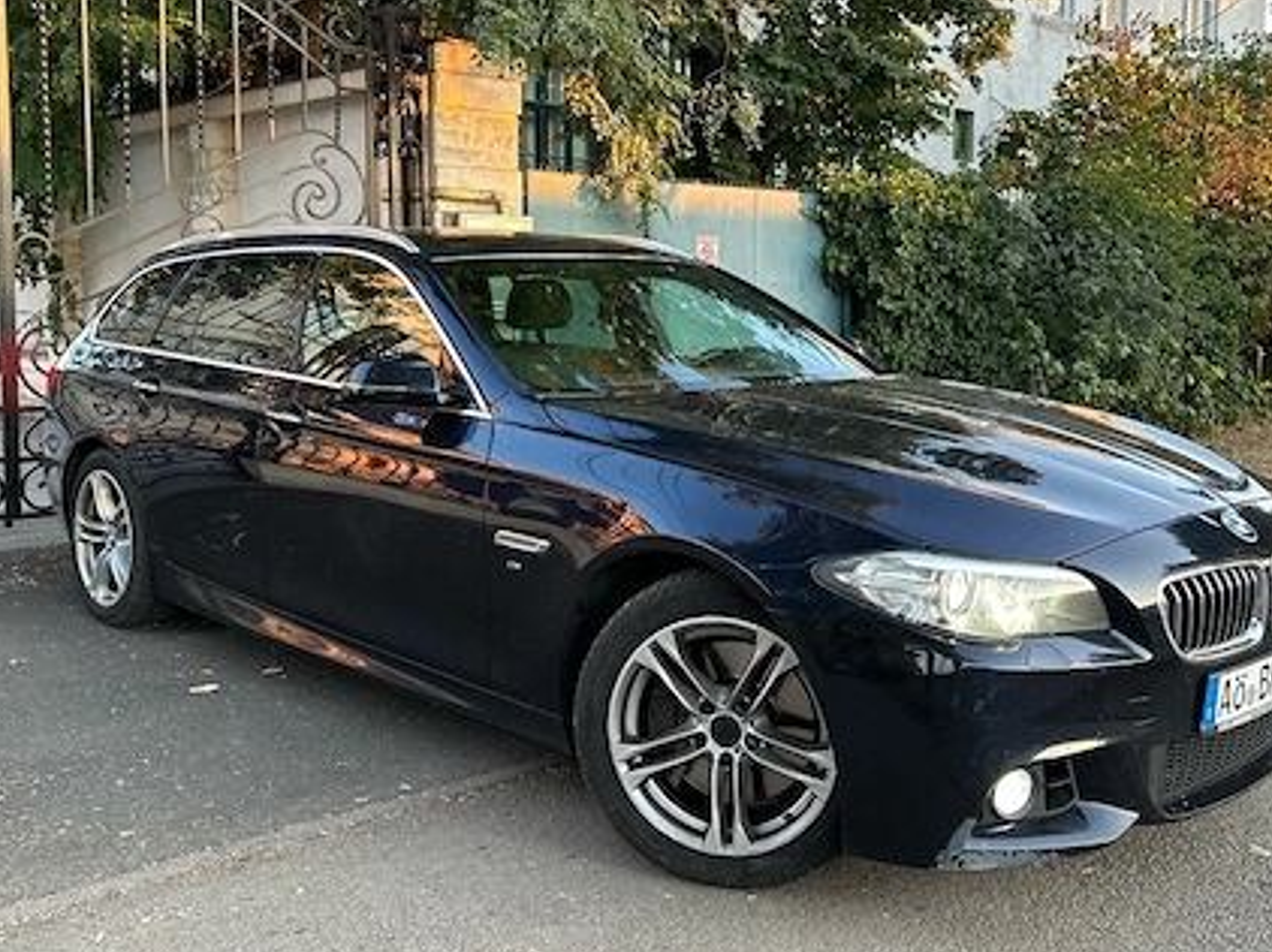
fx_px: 1359
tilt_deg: -4.5
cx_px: 648
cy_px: 416
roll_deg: +0.4
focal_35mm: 37
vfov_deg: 38.6
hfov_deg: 50.2
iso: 80
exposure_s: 1/84
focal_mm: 5.7
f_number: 1.5
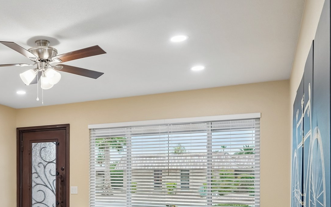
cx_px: 50
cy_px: 168
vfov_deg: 29.8
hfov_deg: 44.1
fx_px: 379
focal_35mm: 42
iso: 400
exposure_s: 1/20
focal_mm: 22
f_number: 8
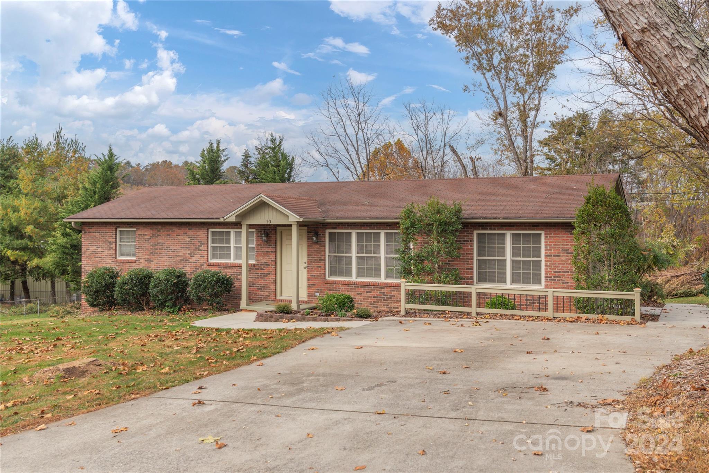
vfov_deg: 37.9
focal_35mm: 35
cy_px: 236
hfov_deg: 54.4
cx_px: 354
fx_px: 689
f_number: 7.1
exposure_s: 1/1000
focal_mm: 35
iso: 320
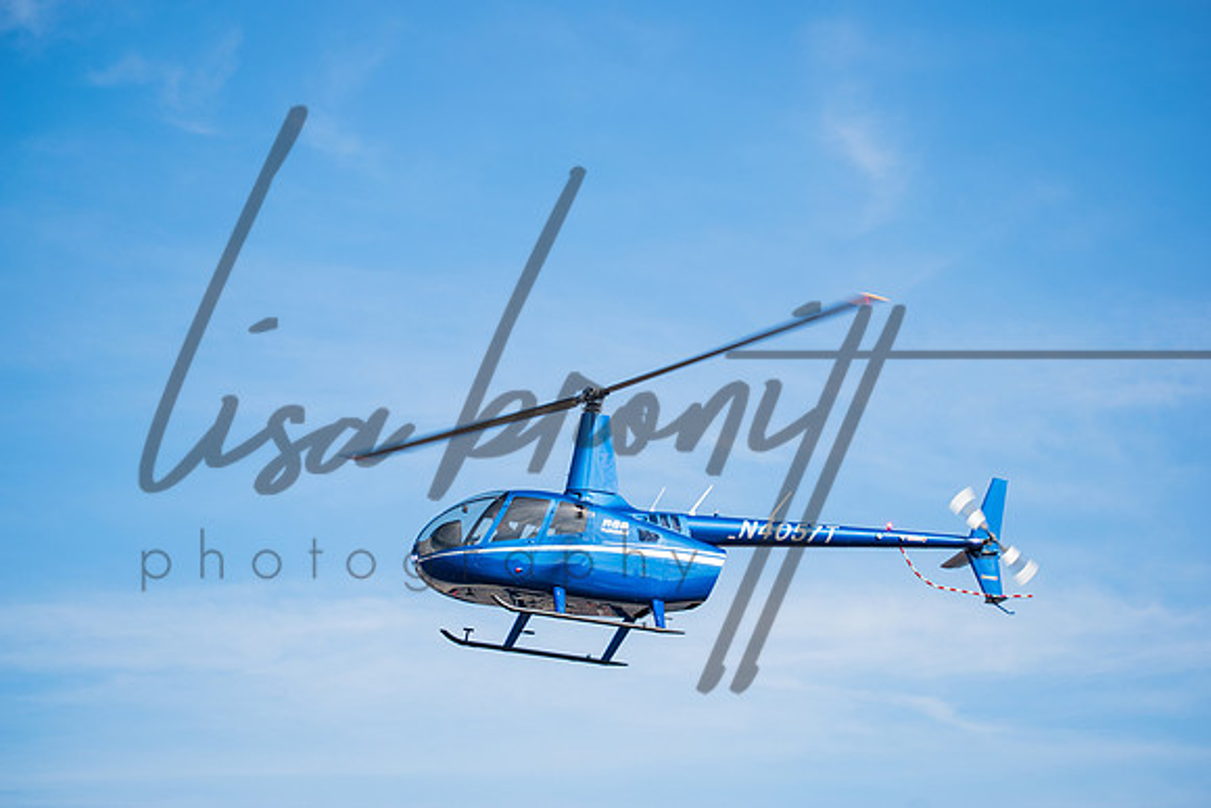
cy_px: 404
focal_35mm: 105
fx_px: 3533
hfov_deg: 19.5
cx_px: 606
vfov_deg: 13.0
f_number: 4.5
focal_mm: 70
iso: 100
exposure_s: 1/500
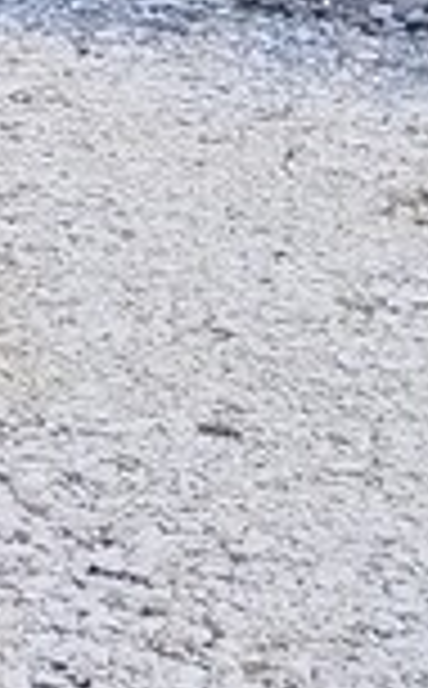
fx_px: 3469
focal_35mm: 185
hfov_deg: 6.0
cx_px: -1252
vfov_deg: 10.3
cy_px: -782
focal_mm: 4.95
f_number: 1.9
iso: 100
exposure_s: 1/161
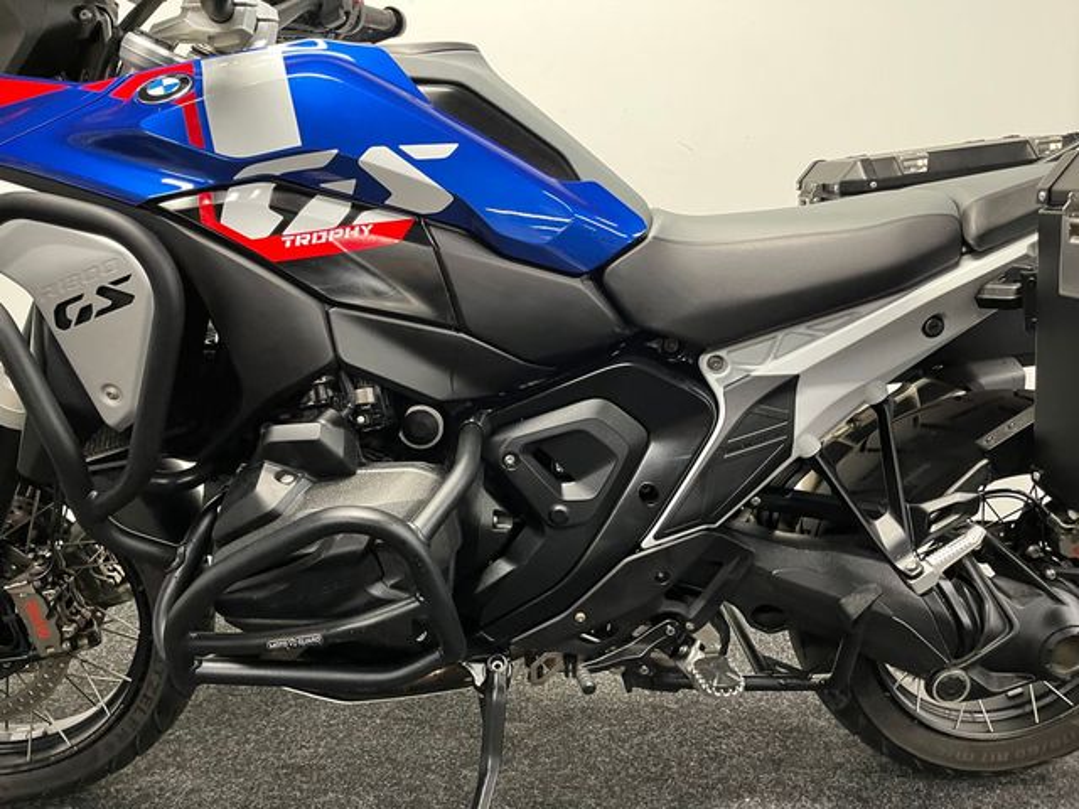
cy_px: 404
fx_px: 810
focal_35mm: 26
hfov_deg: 67.3
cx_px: 540
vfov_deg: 53.1
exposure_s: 1/33
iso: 500
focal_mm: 5.1
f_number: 1.6
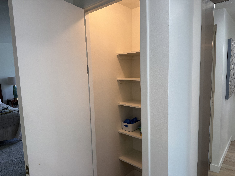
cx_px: 118
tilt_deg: -6.7
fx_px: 163
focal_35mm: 24
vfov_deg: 56.8
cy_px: 88
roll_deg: +1.6
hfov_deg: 71.6
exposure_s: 1/120
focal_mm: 6.76
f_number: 1.78
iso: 100
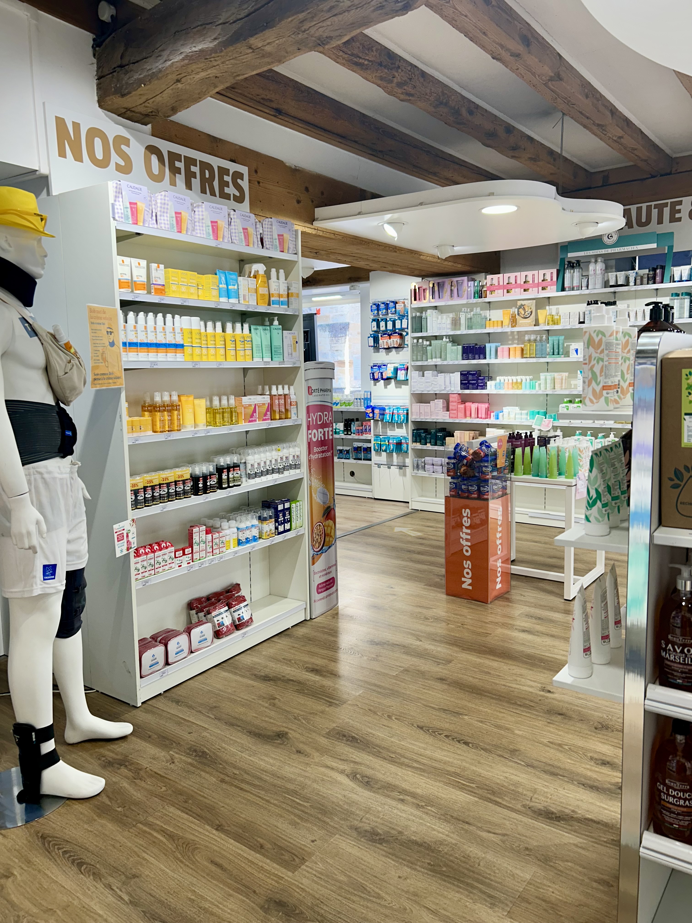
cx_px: 346
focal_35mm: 26
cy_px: 462
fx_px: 693
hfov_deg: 53.1
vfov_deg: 67.3
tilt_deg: -7.2
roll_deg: +1.0
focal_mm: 5.7
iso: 32
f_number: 1.5
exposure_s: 1/100
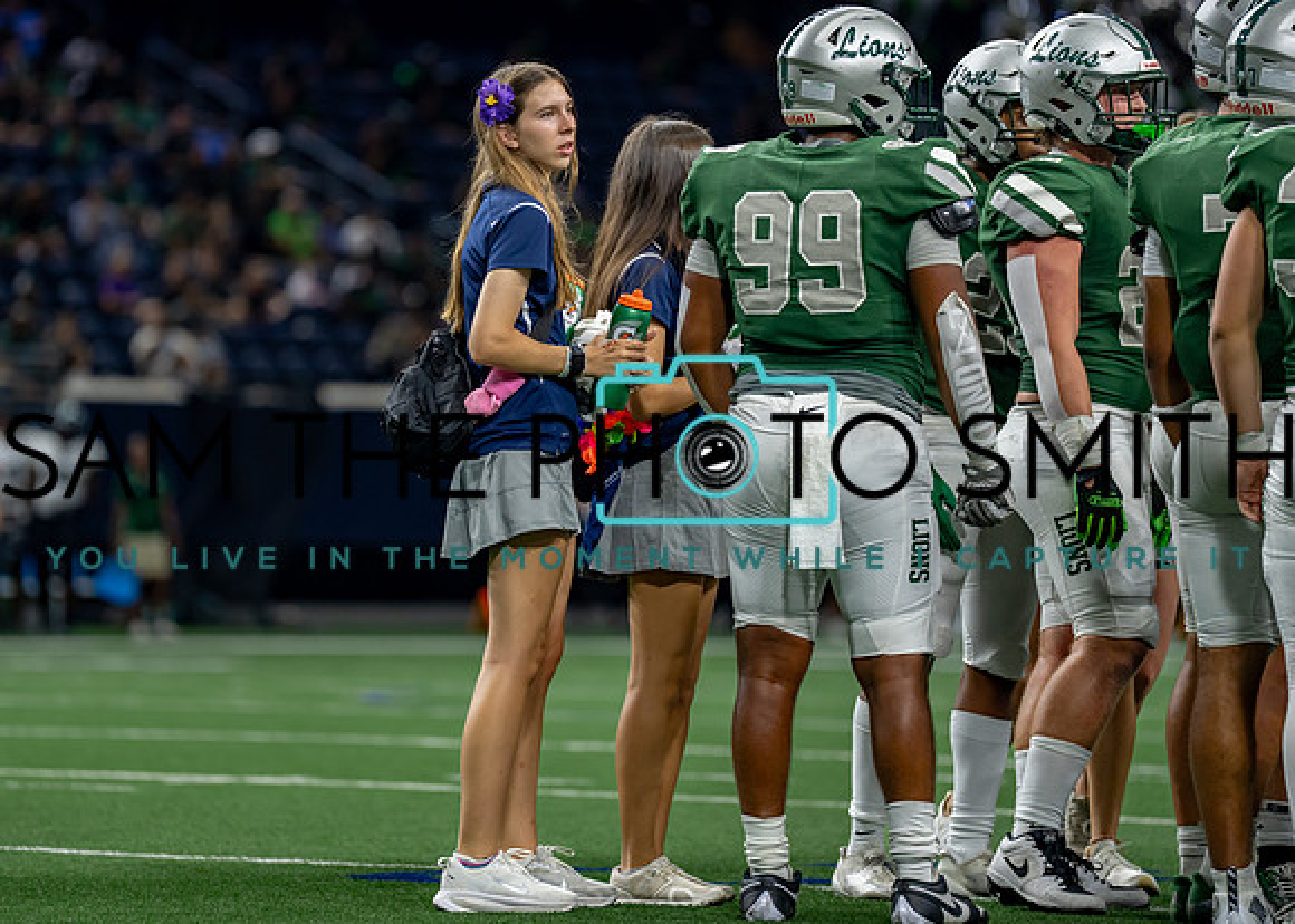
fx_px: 9325
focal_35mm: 254
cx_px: 493
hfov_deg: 7.9
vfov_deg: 5.7
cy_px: 374
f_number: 2.8
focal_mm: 200
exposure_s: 1/400
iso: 800
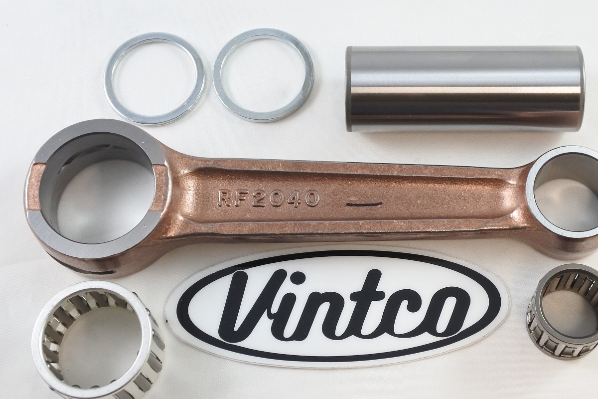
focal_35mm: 52
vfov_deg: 26.0
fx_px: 864
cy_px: 206
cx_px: 329
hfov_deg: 38.2
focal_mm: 14.3
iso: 500
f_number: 4
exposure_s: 1/125
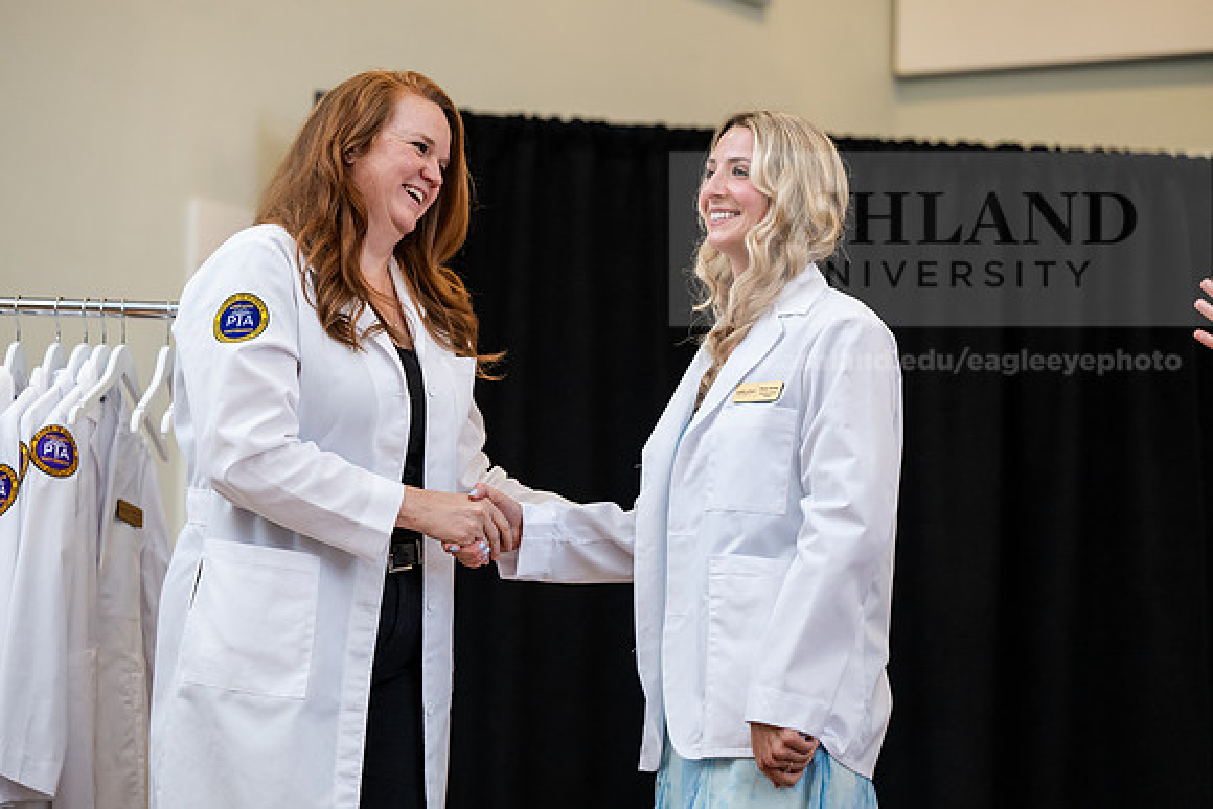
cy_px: 404
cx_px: 606
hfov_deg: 15.8
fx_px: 4381
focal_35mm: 130
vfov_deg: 10.6
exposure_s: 1/200
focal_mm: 130
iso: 1600
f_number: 3.5
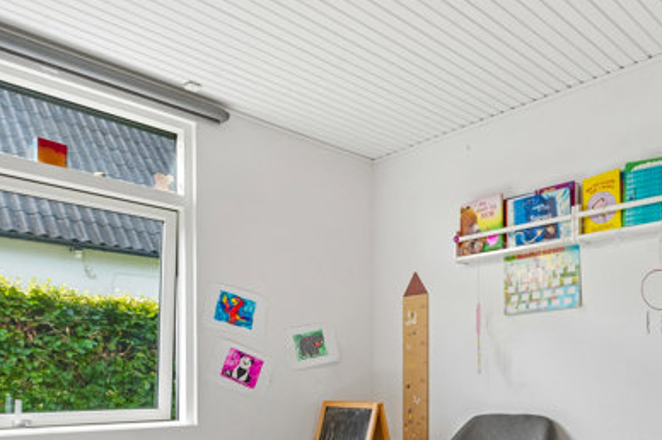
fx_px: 606
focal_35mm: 33
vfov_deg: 37.7
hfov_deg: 54.4
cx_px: 503
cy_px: 381
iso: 250
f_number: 10
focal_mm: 16
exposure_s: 1/20
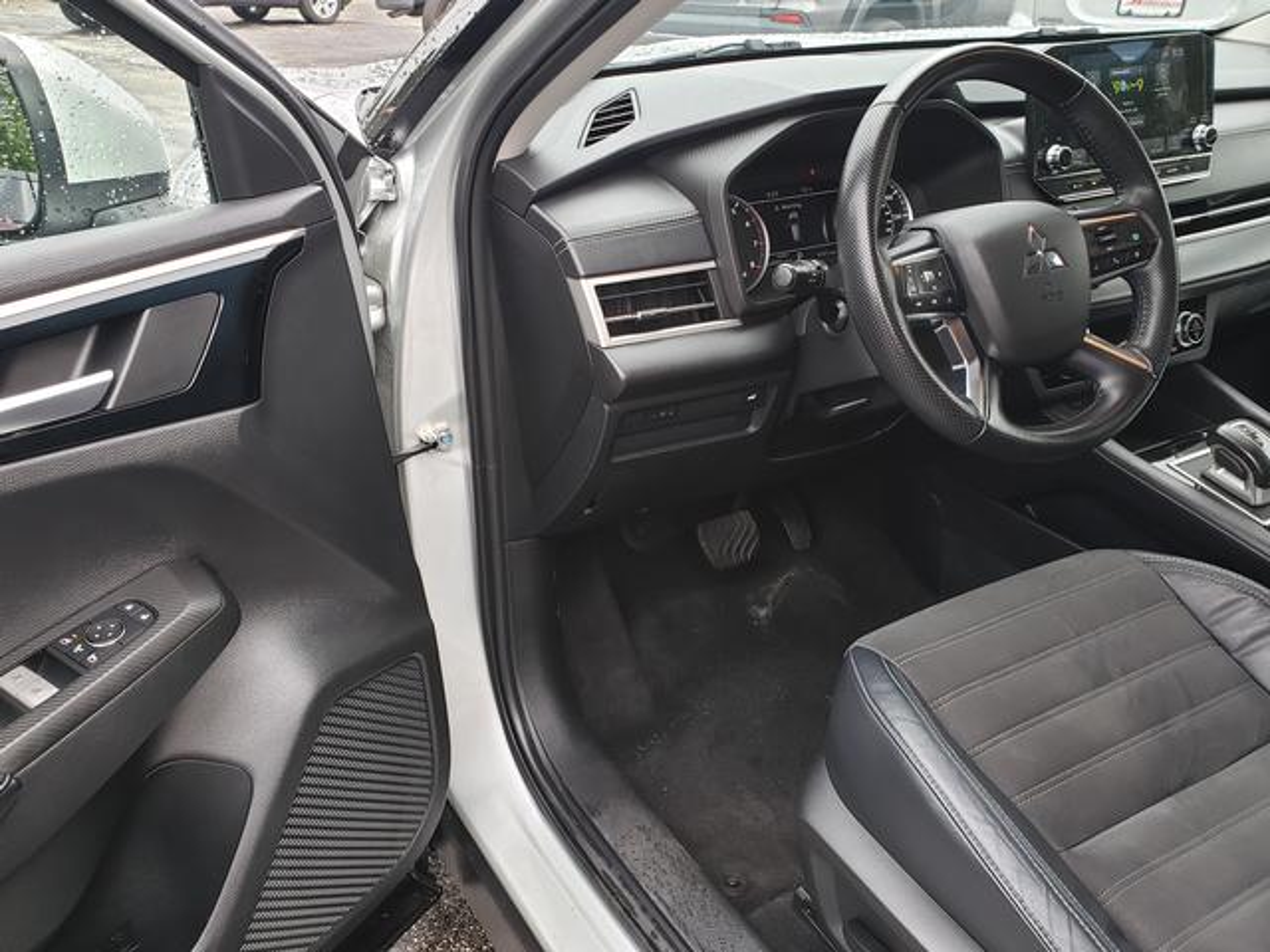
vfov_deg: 53.1
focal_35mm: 26
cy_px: 476
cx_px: 635
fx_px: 954
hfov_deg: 67.3
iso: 64
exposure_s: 1/46
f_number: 2.4
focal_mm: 4.3
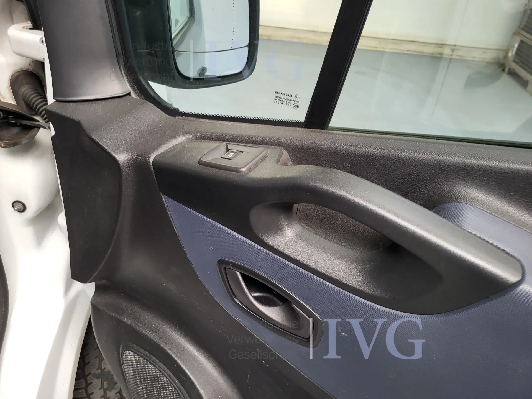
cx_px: 266
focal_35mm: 26
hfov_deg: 67.3
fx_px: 400
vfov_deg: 53.1
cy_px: 200
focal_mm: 5.4
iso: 200
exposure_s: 1/100
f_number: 1.8
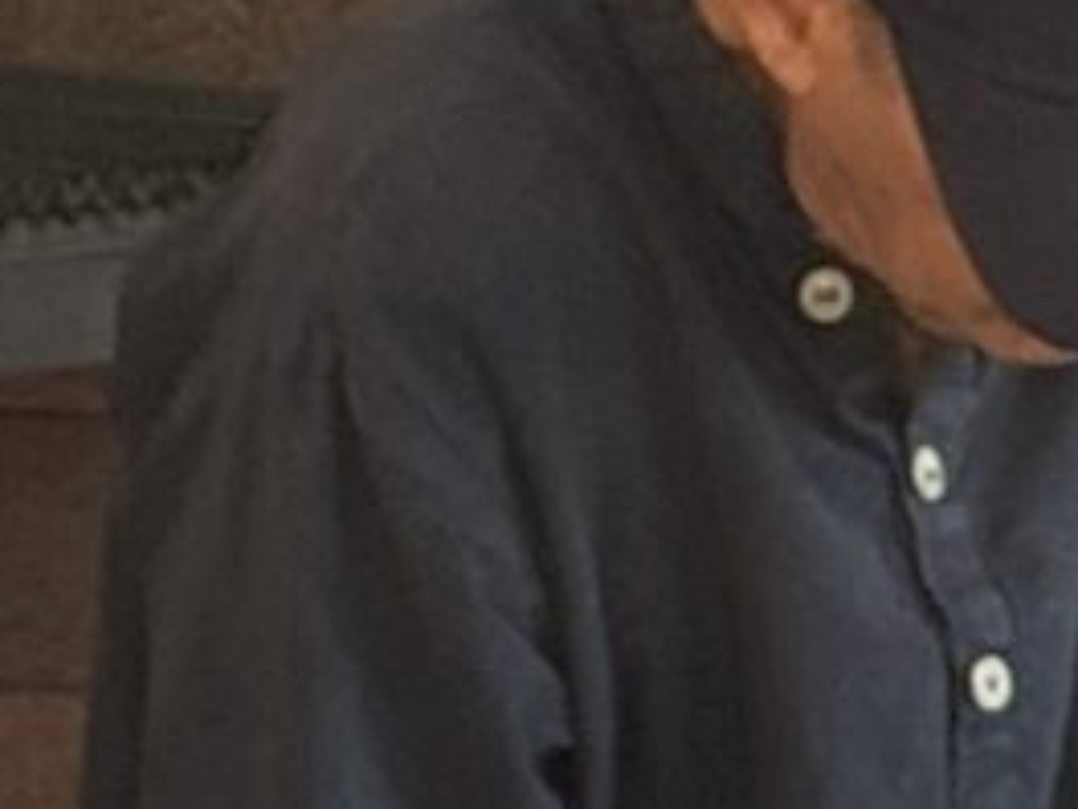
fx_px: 27218
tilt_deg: -5.9
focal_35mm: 874
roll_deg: -0.6
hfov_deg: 2.3
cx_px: 2683
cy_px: 1651
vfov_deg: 1.7
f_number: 2.8
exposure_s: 1/125
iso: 64
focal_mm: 15.66
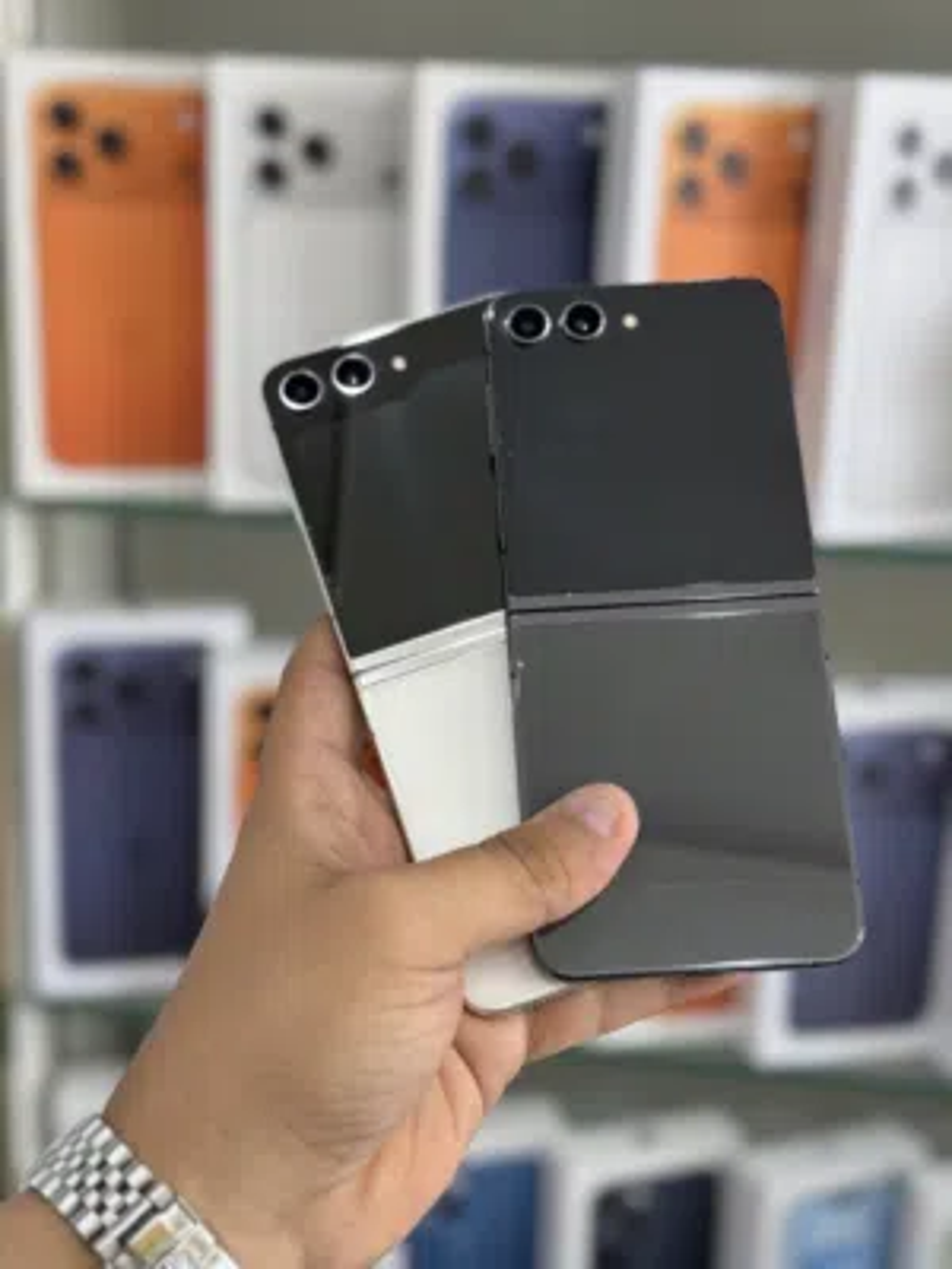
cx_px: 476
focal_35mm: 48
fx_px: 1760
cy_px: 634
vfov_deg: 39.7
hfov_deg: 30.3
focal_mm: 6.76
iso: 100
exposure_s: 1/100
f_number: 1.78
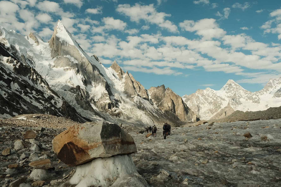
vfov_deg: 46.4
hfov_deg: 65.5
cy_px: 94
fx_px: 219
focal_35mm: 28
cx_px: 140
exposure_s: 1/450
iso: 640
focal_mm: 18.8
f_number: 13
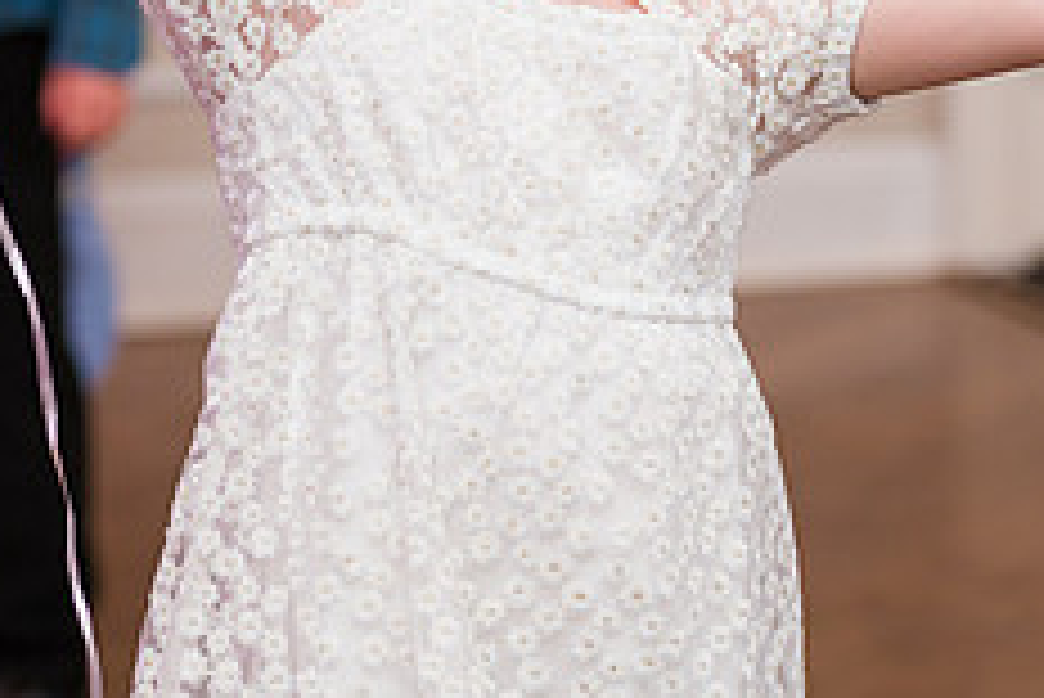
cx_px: 536
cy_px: -122
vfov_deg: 7.8
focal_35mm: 175
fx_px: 5078
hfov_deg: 11.7
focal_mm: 70
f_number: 3.2
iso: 1600
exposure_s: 1/200
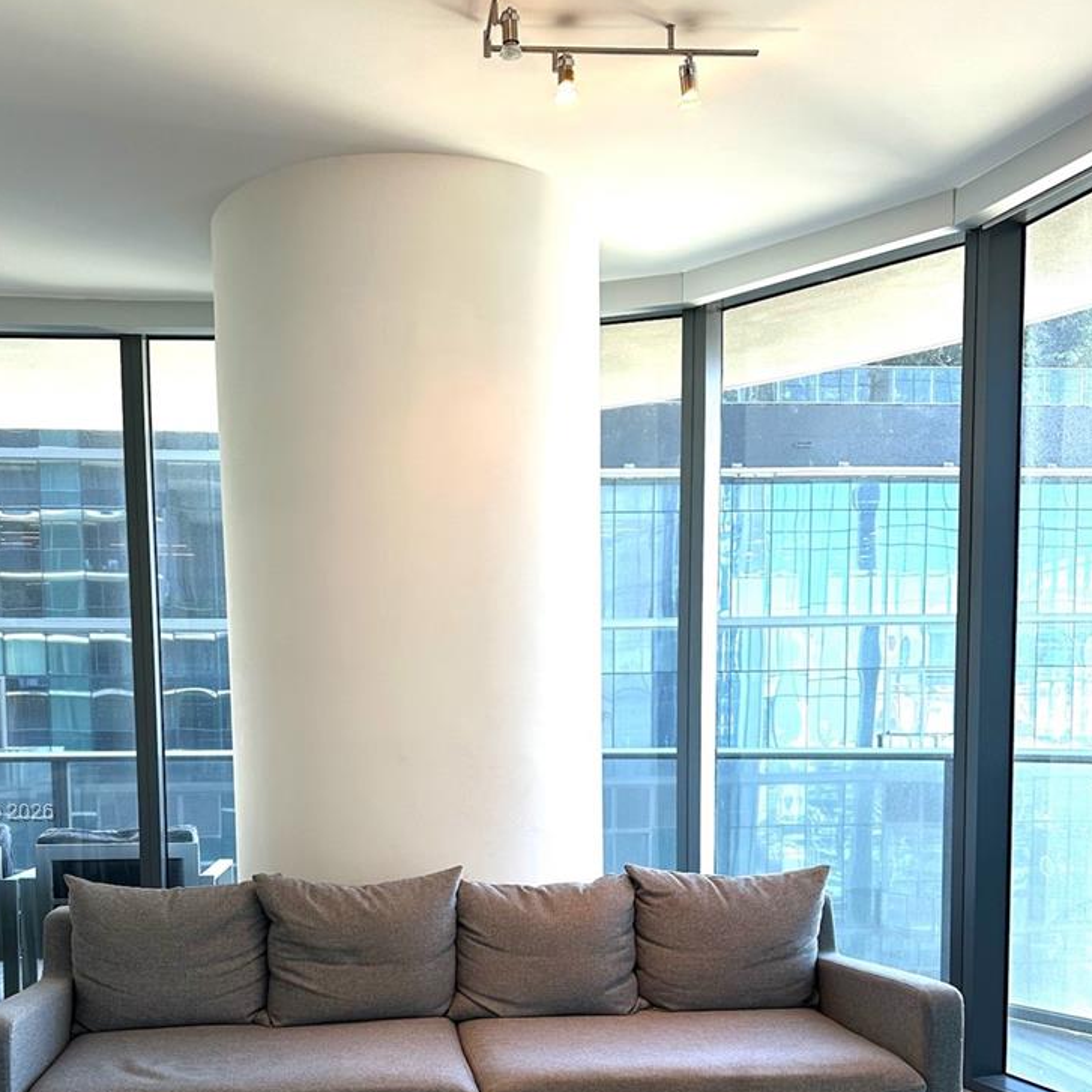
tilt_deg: -4.0
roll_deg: +0.0
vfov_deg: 45.6
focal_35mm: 35
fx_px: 1249
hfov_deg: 47.0
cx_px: 452
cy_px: 814
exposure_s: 1/120
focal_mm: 6.86
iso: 100
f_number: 1.78
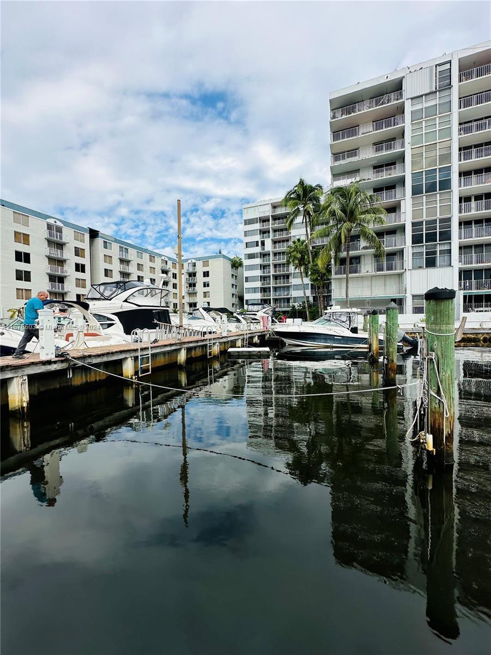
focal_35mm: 14
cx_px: 246
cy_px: 328
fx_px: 265
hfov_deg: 85.7
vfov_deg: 102.1
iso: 50
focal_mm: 2.22
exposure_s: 1/1715
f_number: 2.2
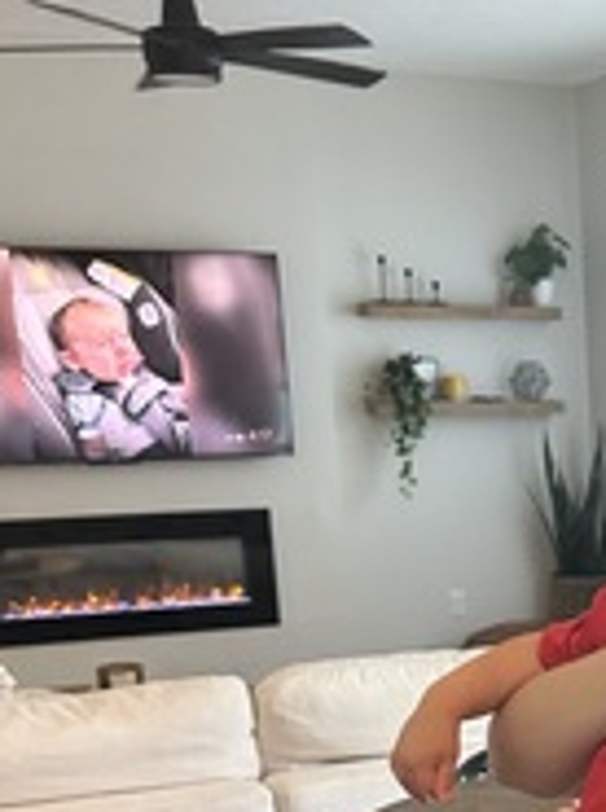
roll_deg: +1.2
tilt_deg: -14.2
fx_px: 1522
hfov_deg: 20.8
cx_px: 749
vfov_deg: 28.2
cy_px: 803
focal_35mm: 65
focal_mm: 6.86
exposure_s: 1/120
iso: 200
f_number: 1.78
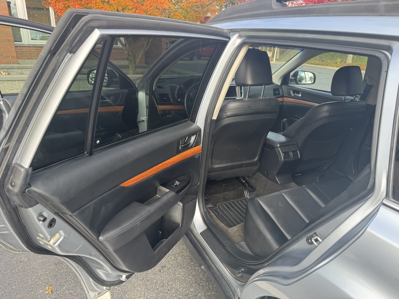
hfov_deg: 71.6
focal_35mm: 24
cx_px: 200
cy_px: 150
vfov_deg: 56.8
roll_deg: -2.2
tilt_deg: -20.7
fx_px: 277
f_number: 1.78
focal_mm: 6.76
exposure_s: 1/323
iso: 80
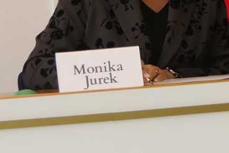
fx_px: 2062
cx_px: 298
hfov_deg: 6.3
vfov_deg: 4.2
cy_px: -2
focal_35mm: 324
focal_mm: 43
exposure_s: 1/60
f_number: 4.2
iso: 400
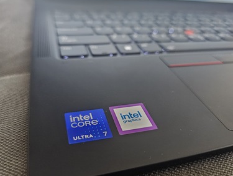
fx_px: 189
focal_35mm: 28
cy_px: 83
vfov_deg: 49.8
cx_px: 117
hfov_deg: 63.4
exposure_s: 1/30
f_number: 1.7
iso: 640
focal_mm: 6.3
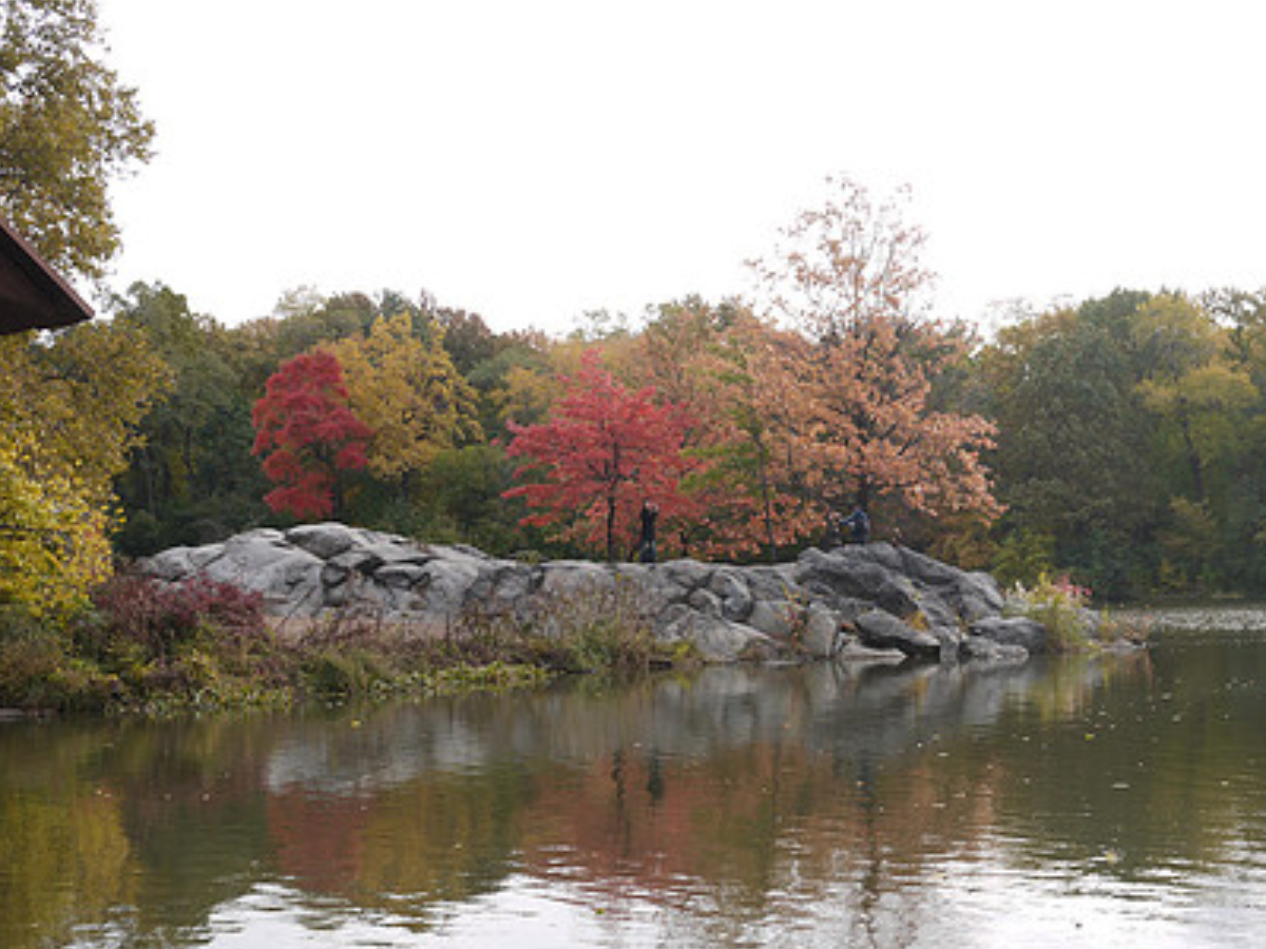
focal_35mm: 58
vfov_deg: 25.0
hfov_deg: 33.1
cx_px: 763
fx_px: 2121
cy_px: 679
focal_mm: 20
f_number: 5.6
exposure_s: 1/125
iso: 100
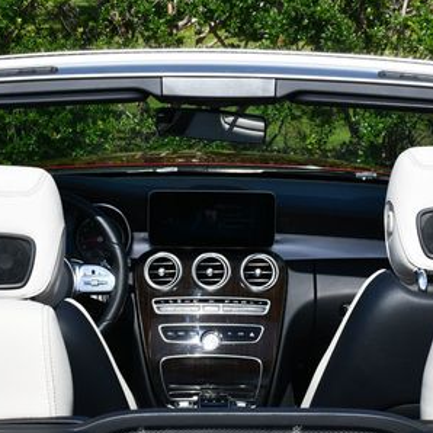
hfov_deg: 16.4
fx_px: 1500
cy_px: 215
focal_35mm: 106
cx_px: 214
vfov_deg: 16.4
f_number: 9
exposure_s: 1/320
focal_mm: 29
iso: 100
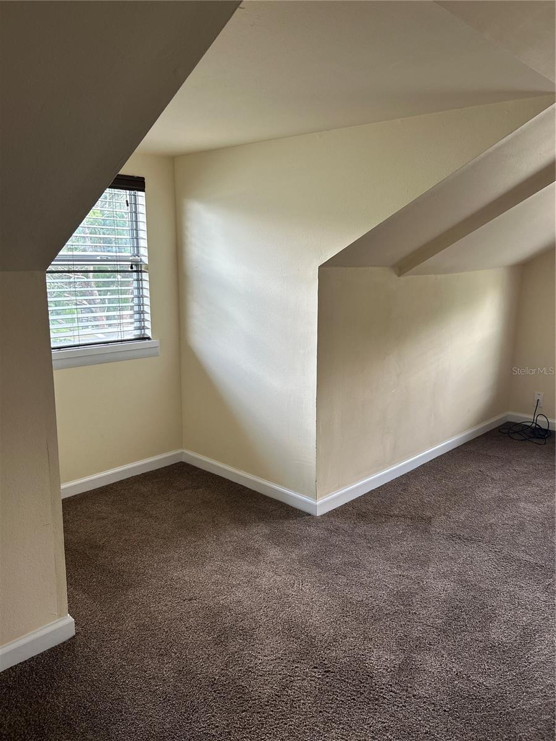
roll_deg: -0.4
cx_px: 278
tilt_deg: -11.3
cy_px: 370
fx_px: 557
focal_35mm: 26
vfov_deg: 67.3
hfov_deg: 53.1
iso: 100
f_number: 1.5
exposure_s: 1/120
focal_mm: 5.7
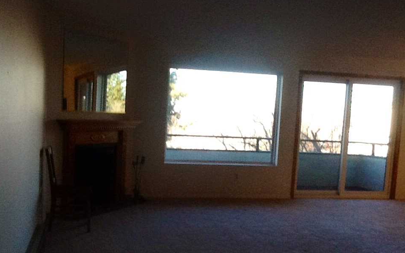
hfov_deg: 42.7
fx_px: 519
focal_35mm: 47
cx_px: 202
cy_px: 149
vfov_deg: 27.4
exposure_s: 1/120
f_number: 2.4
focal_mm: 2.03
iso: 80
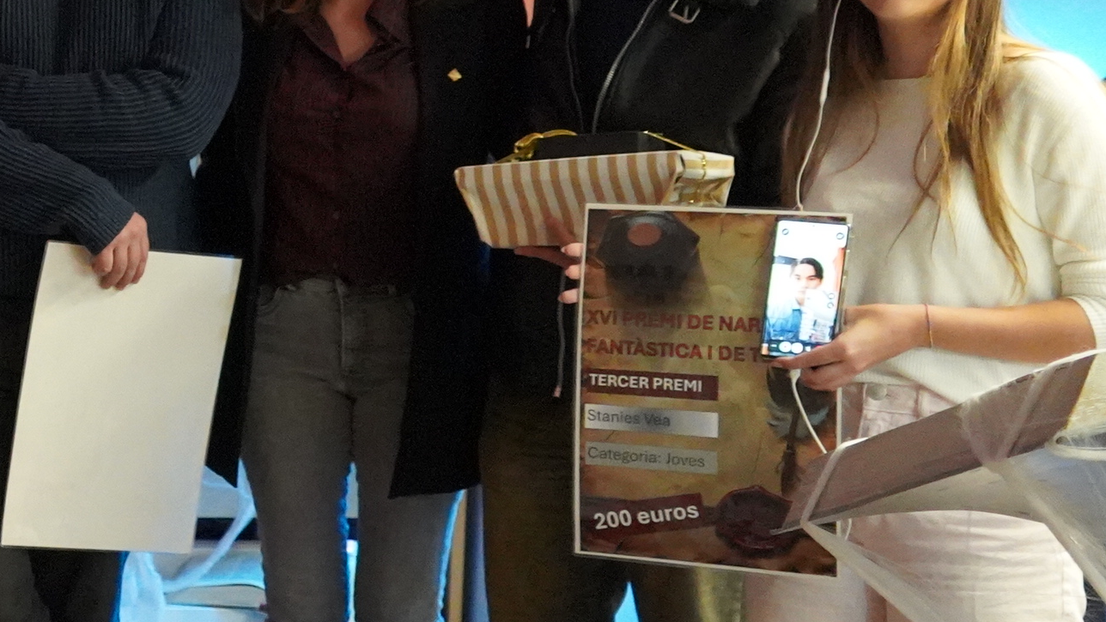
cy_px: 159
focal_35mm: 96
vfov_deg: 12.6
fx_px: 2816
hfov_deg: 19.7
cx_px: -483
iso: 12800
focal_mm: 30
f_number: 4
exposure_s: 1/160
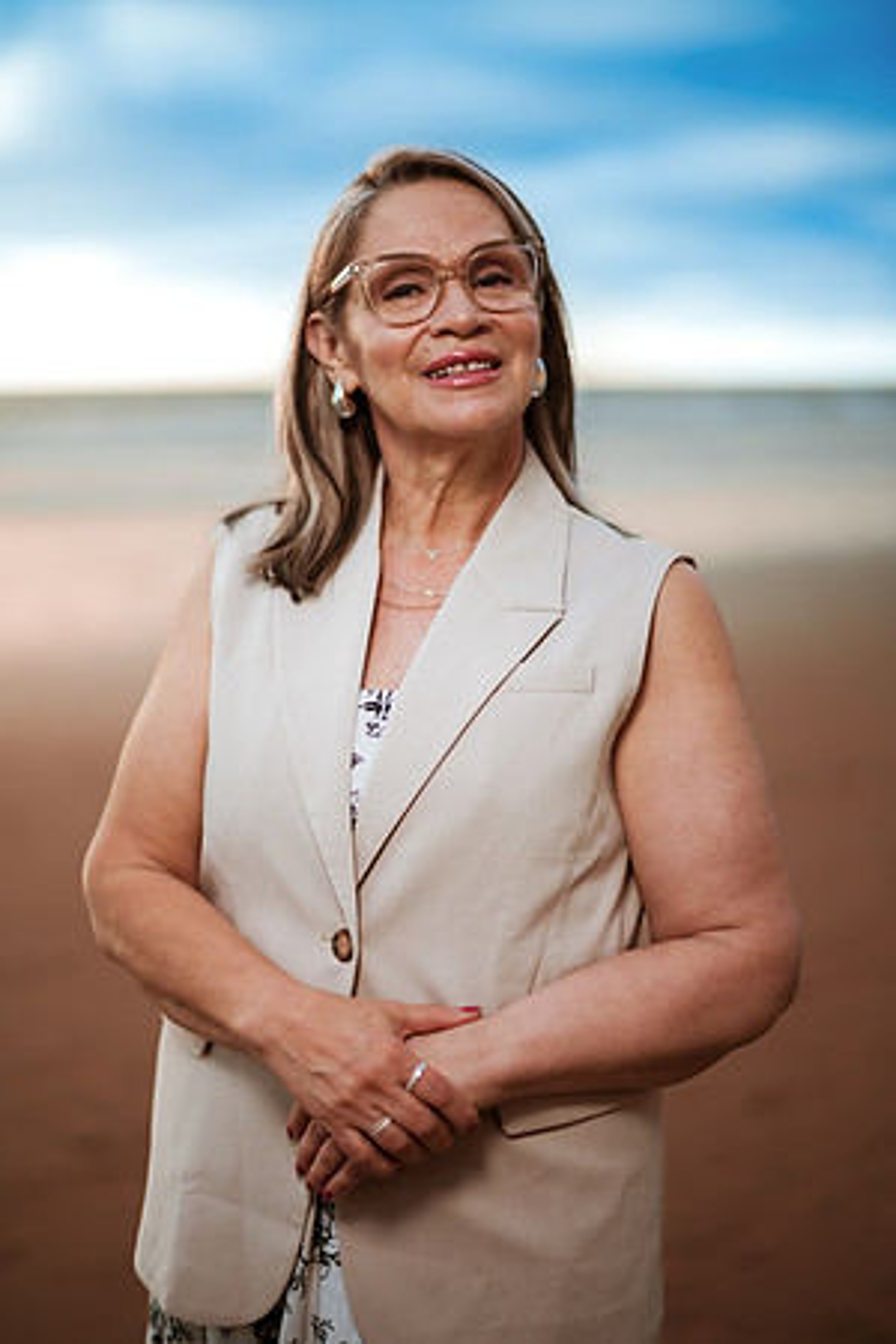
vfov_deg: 34.5
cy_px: 672
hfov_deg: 23.4
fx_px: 2165
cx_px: 448
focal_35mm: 58
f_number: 1.4
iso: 50
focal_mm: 58
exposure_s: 1/1250
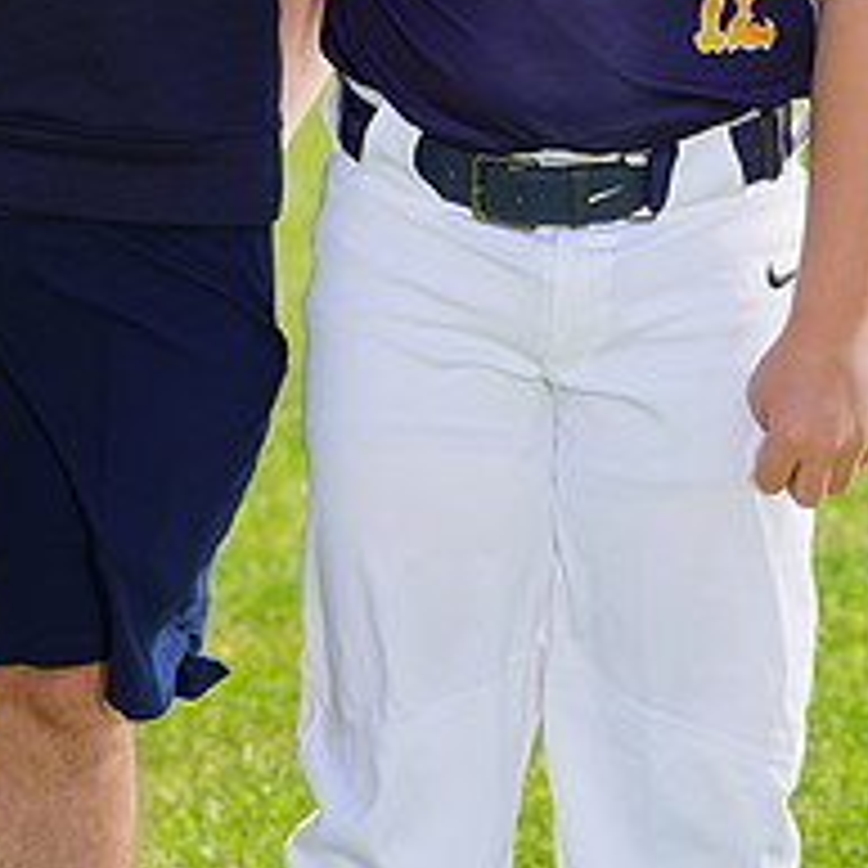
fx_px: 9135
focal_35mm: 322
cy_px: -270
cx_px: 160
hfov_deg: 5.4
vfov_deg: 5.4
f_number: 7.1
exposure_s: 1/250
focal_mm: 126
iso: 100
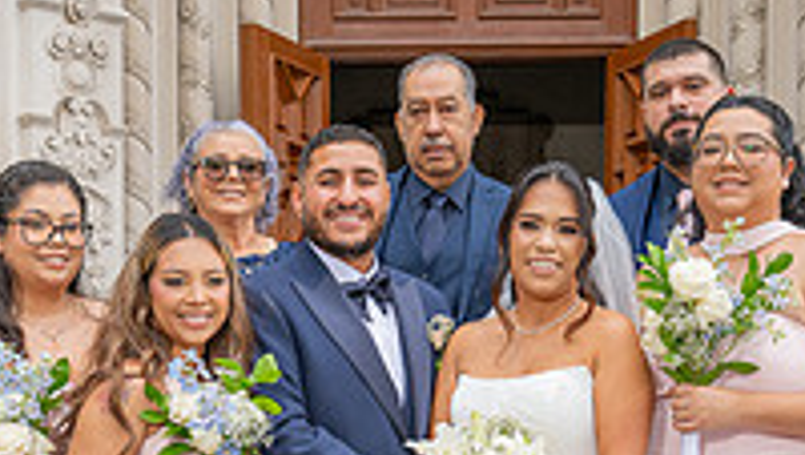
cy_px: 570
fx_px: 1816
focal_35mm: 85
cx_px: 350
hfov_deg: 25.0
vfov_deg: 13.8
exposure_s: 1/200
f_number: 5.6
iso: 200
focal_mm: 28
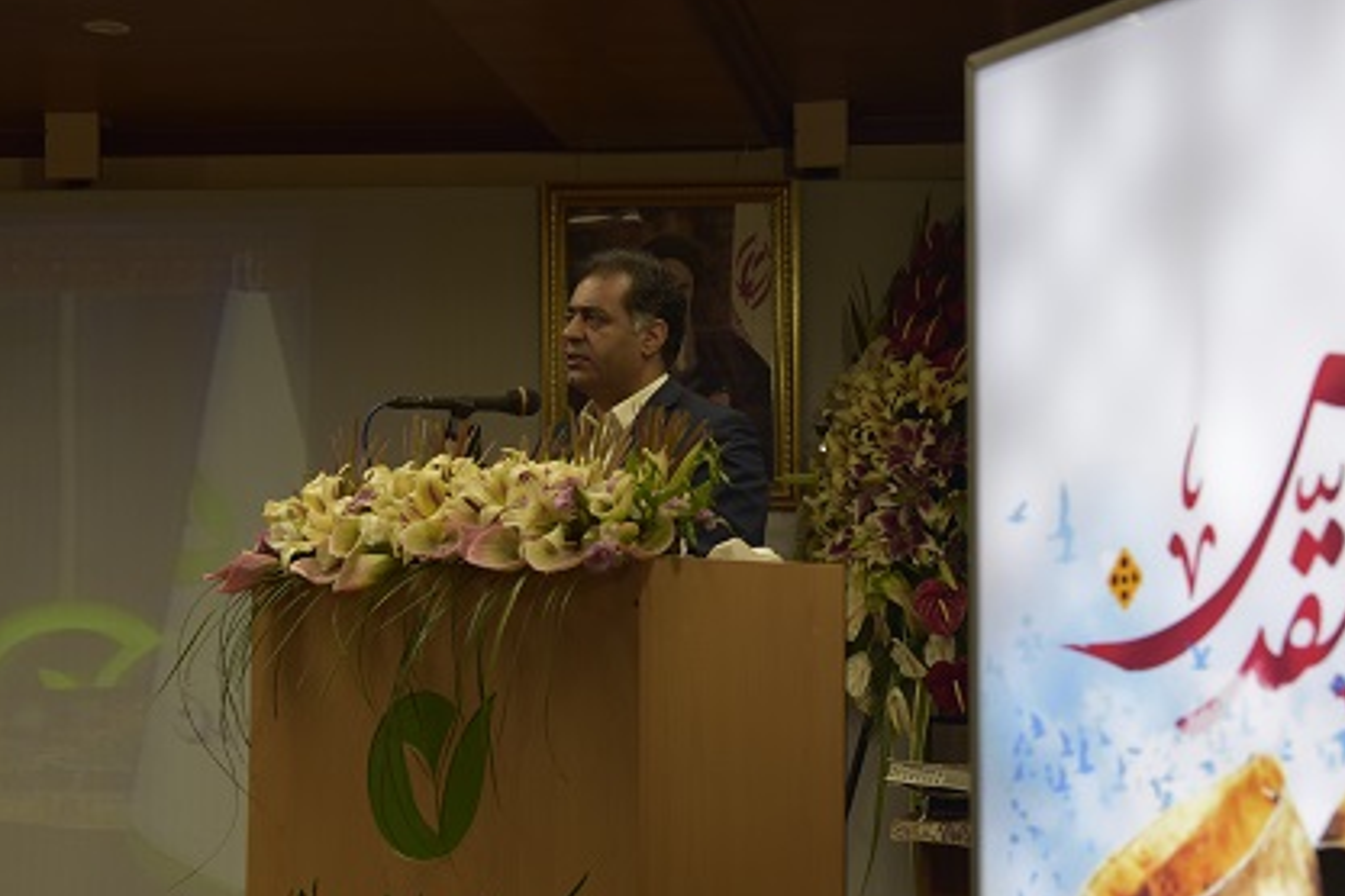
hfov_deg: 29.0
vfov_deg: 19.7
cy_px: 541
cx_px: 902
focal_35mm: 69
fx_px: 2578
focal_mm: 48
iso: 450
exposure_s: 1/80
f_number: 5.6
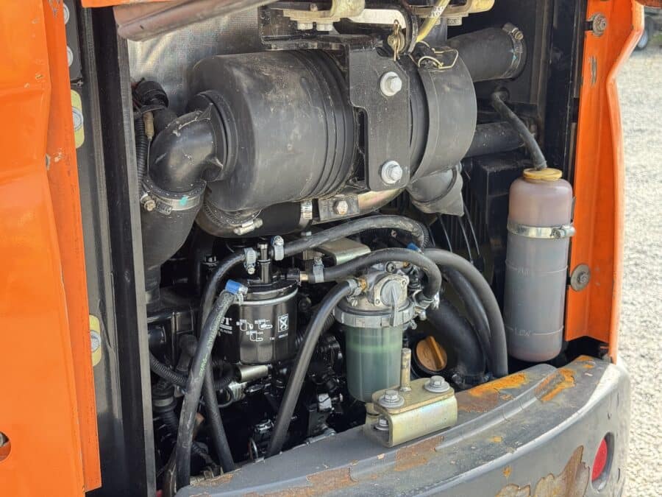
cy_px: 248
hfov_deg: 39.7
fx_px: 918
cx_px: 331
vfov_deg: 30.3
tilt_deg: -14.8
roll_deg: -0.8
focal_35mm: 48
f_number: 1.78
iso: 100
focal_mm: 6.76
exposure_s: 1/160
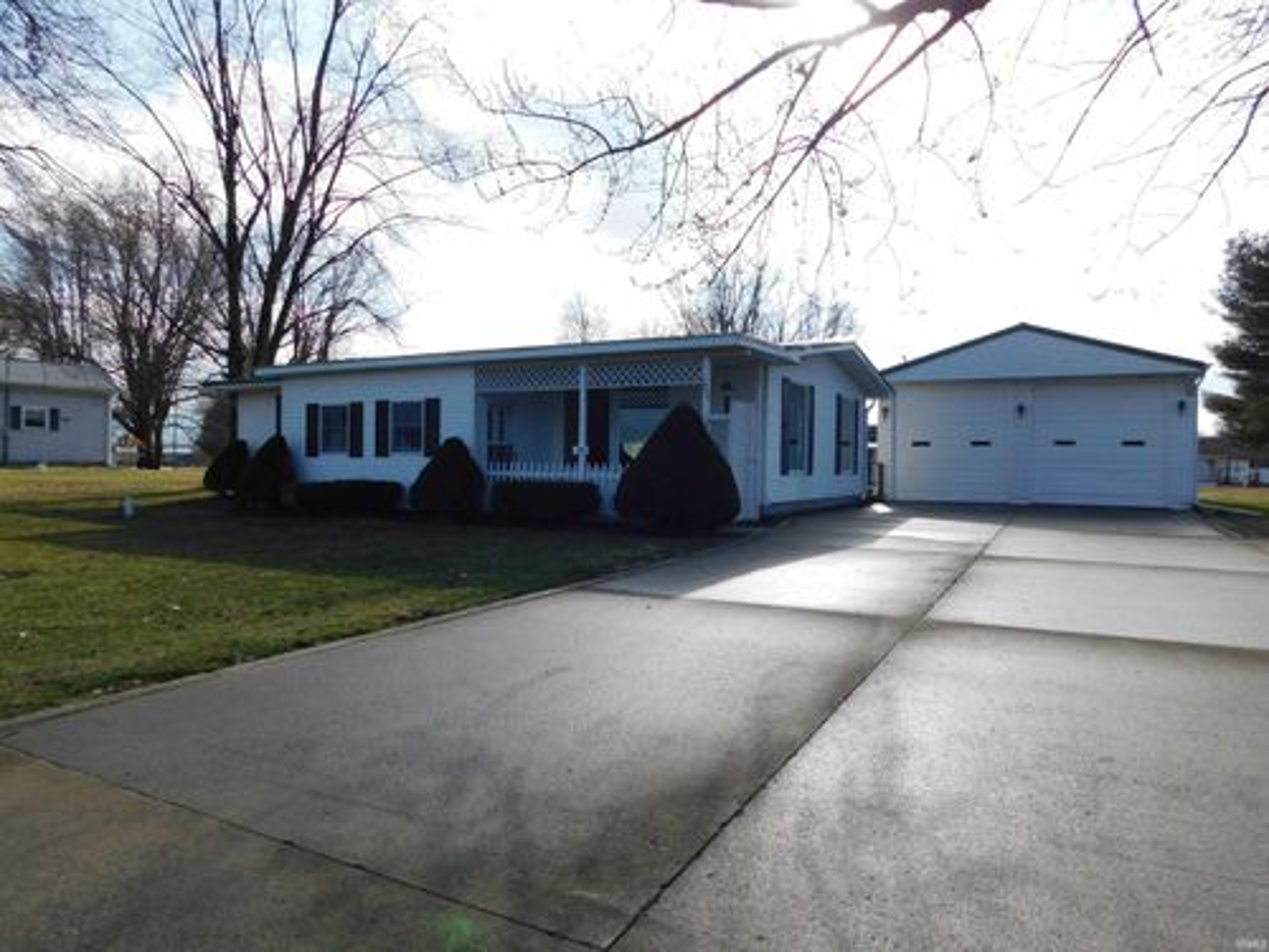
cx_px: 634
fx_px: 843
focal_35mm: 23
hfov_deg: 73.9
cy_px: 476
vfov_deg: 58.9
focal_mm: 4
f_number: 6
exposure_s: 1/500
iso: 125
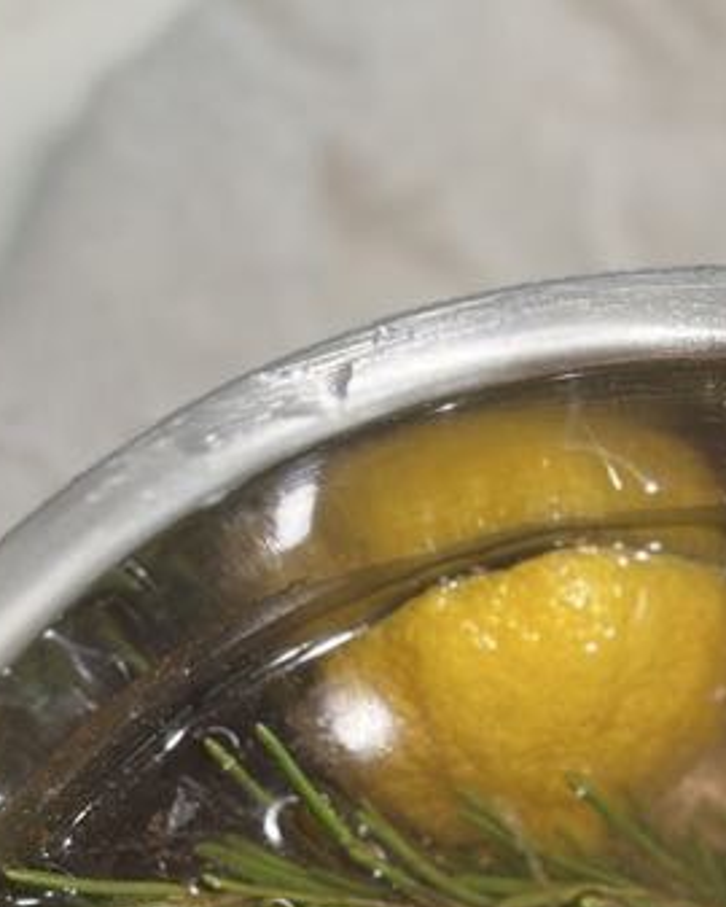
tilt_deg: -77.4
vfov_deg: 11.9
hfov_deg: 10.0
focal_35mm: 154
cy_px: 1373
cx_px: 737
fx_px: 4132
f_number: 1.6
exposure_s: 1/50
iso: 100
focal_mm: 5.96
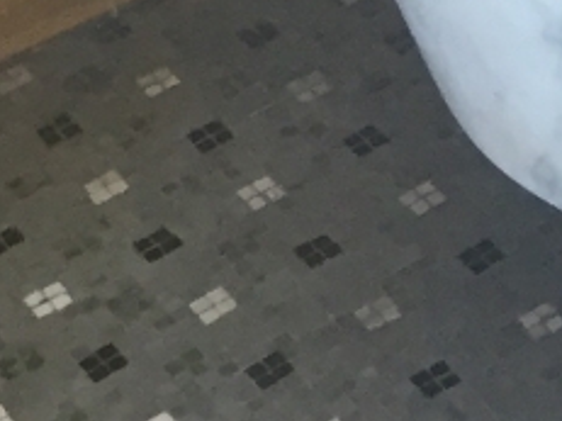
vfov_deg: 6.6
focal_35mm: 201
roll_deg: +0.0
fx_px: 3262
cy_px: -888
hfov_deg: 9.1
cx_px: 1231
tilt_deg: -23.3
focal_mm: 4.15
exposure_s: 1/33
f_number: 2.2
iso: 50
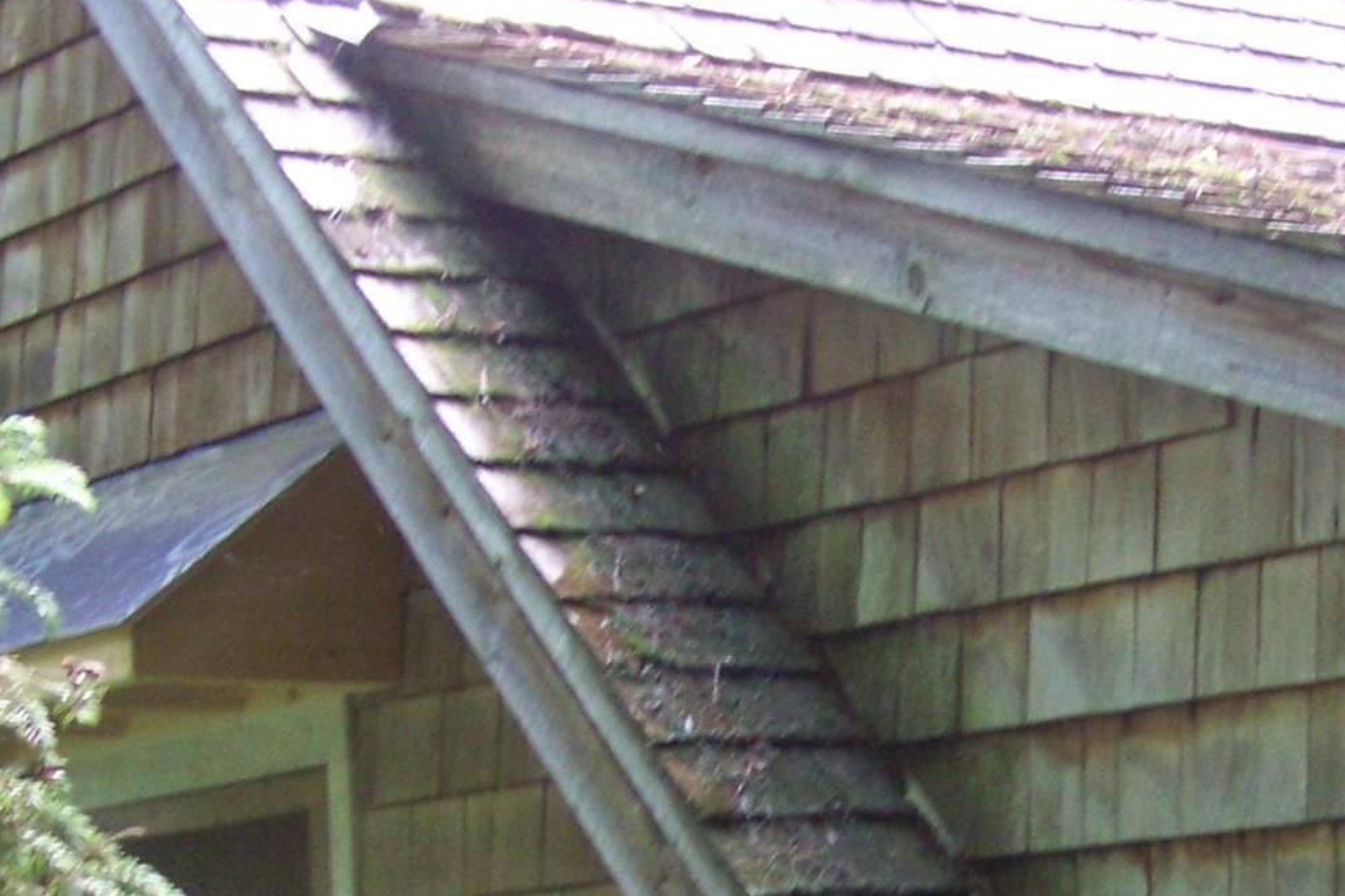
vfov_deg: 11.6
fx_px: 4333
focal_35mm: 116
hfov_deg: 17.3
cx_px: 1330
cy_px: 966
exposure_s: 1/30
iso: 155
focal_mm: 5.85
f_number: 2.8
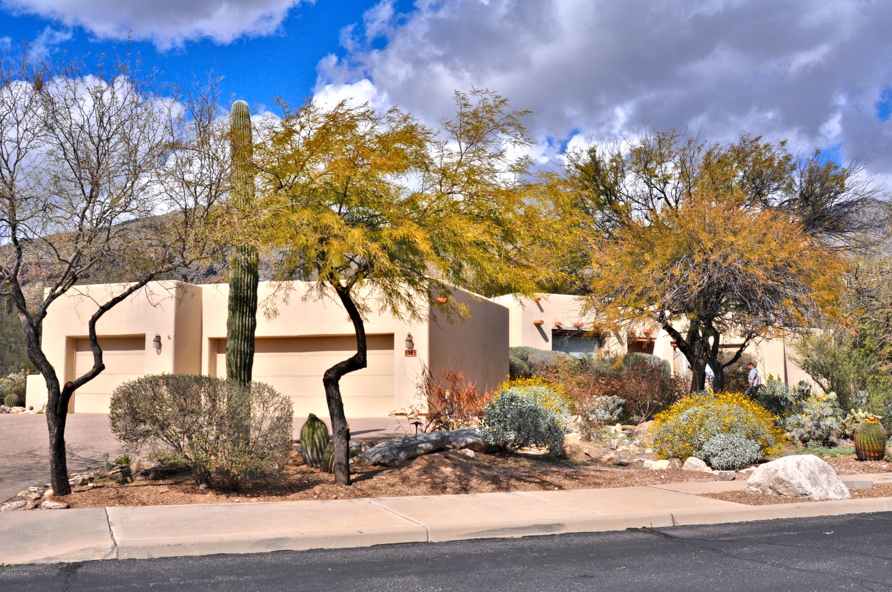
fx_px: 891
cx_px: 446
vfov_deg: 36.8
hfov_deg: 53.2
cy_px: 296
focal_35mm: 36
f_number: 11
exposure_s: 1/500
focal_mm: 24
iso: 200
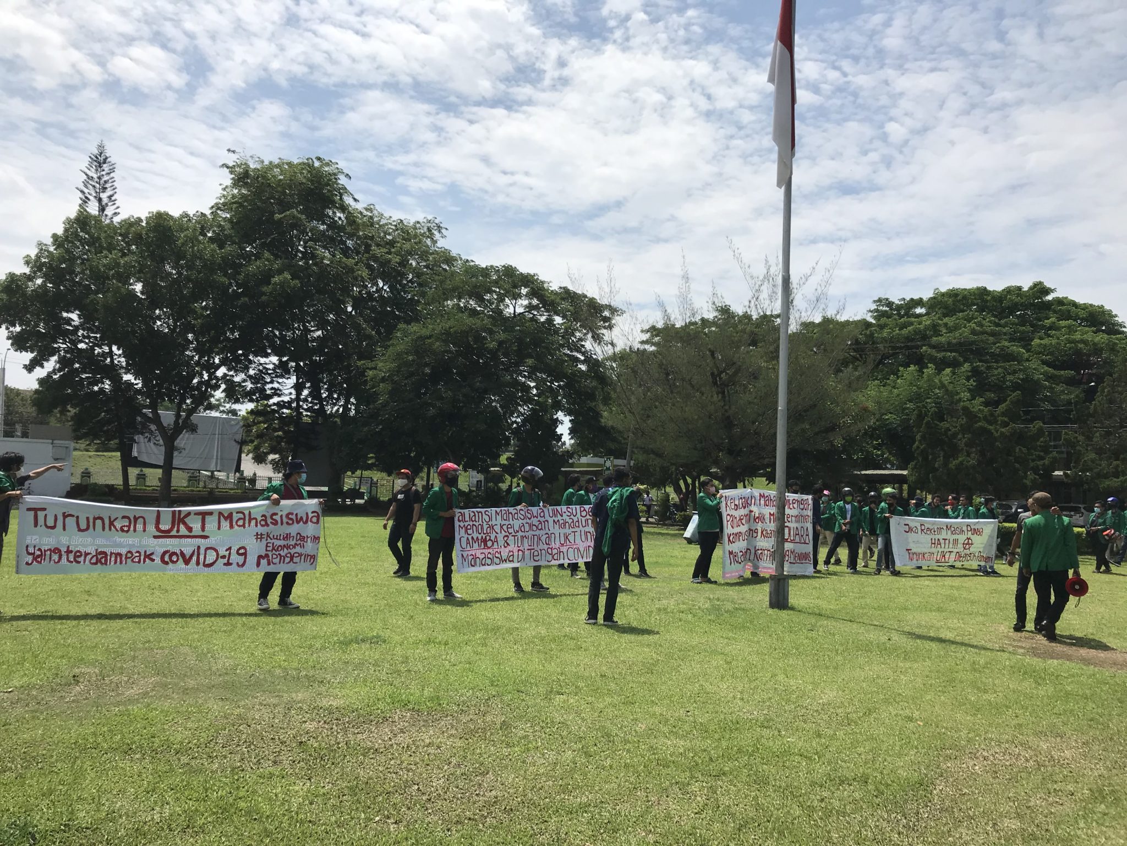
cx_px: 564
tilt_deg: +8.2
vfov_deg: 49.7
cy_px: 423
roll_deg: +0.3
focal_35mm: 28
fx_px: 912
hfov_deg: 63.4
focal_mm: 3.99
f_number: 1.8
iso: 20
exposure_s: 1/4566
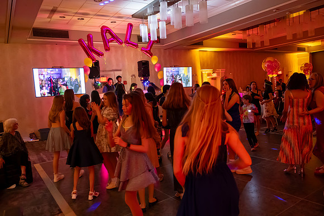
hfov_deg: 71.5
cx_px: 162
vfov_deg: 51.2
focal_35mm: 25
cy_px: 108
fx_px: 225
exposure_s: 1/80
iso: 3200
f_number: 2.8
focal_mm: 17
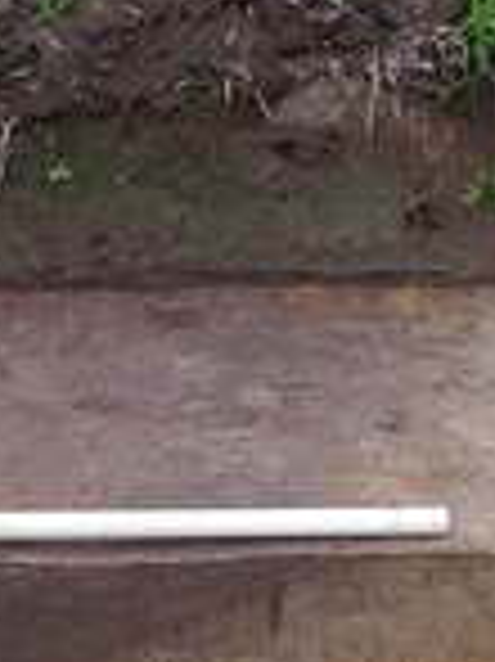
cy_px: 507
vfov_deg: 16.6
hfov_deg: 12.2
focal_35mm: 118
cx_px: -135
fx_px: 2253
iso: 100
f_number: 5.6
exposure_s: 1/50
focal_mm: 24.38
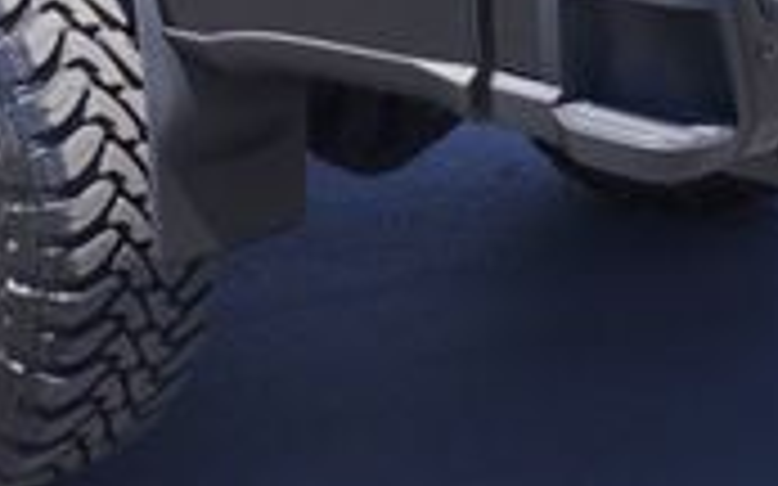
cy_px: -166
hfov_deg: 18.2
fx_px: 2395
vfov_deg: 11.3
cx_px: 90
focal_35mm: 113
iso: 100
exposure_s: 1/160
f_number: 6.3
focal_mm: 20
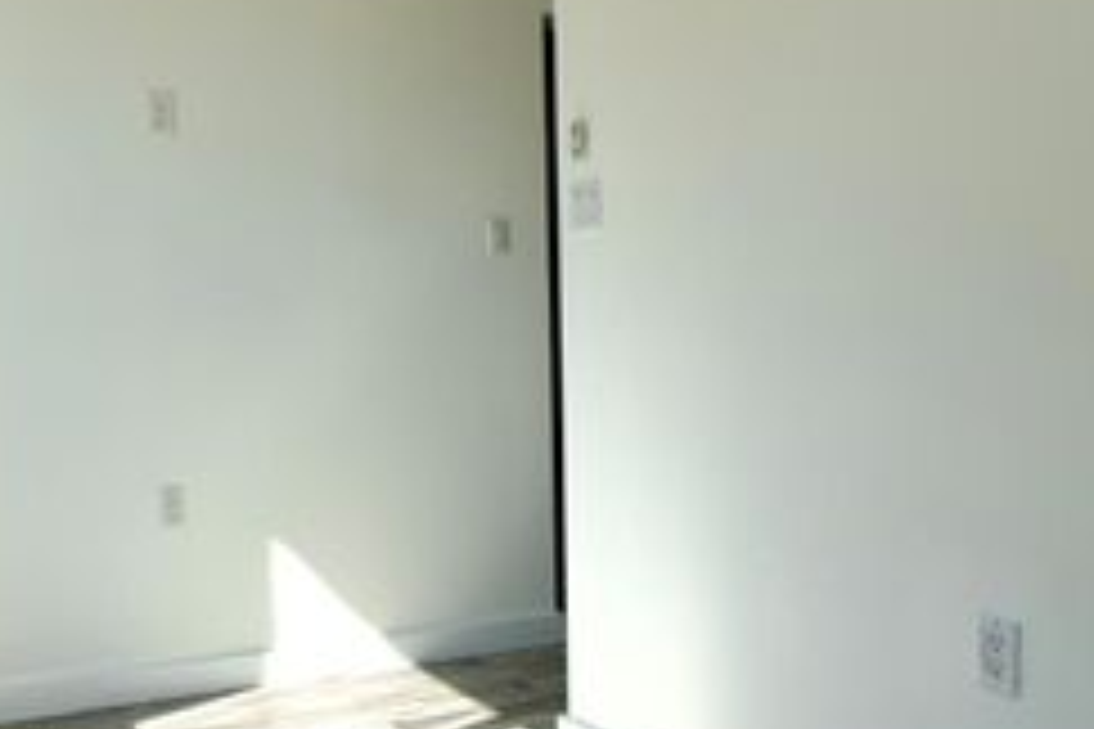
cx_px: 288
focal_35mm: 37
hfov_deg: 50.0
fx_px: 1124
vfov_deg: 35.9
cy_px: 322
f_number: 4.5
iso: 100
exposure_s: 1/250
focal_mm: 12
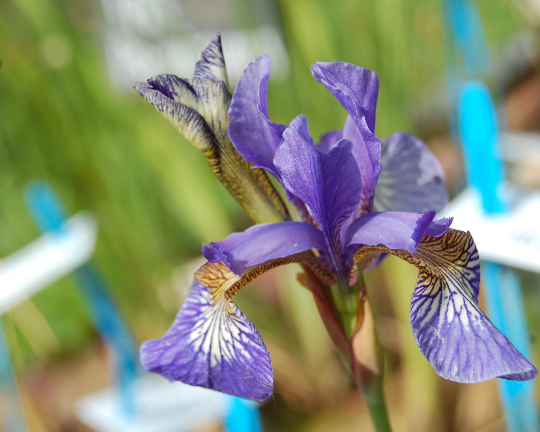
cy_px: 215
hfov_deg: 22.5
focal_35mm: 85
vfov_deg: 18.1
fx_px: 1358
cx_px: 302
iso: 200
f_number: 9
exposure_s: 1/320
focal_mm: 50
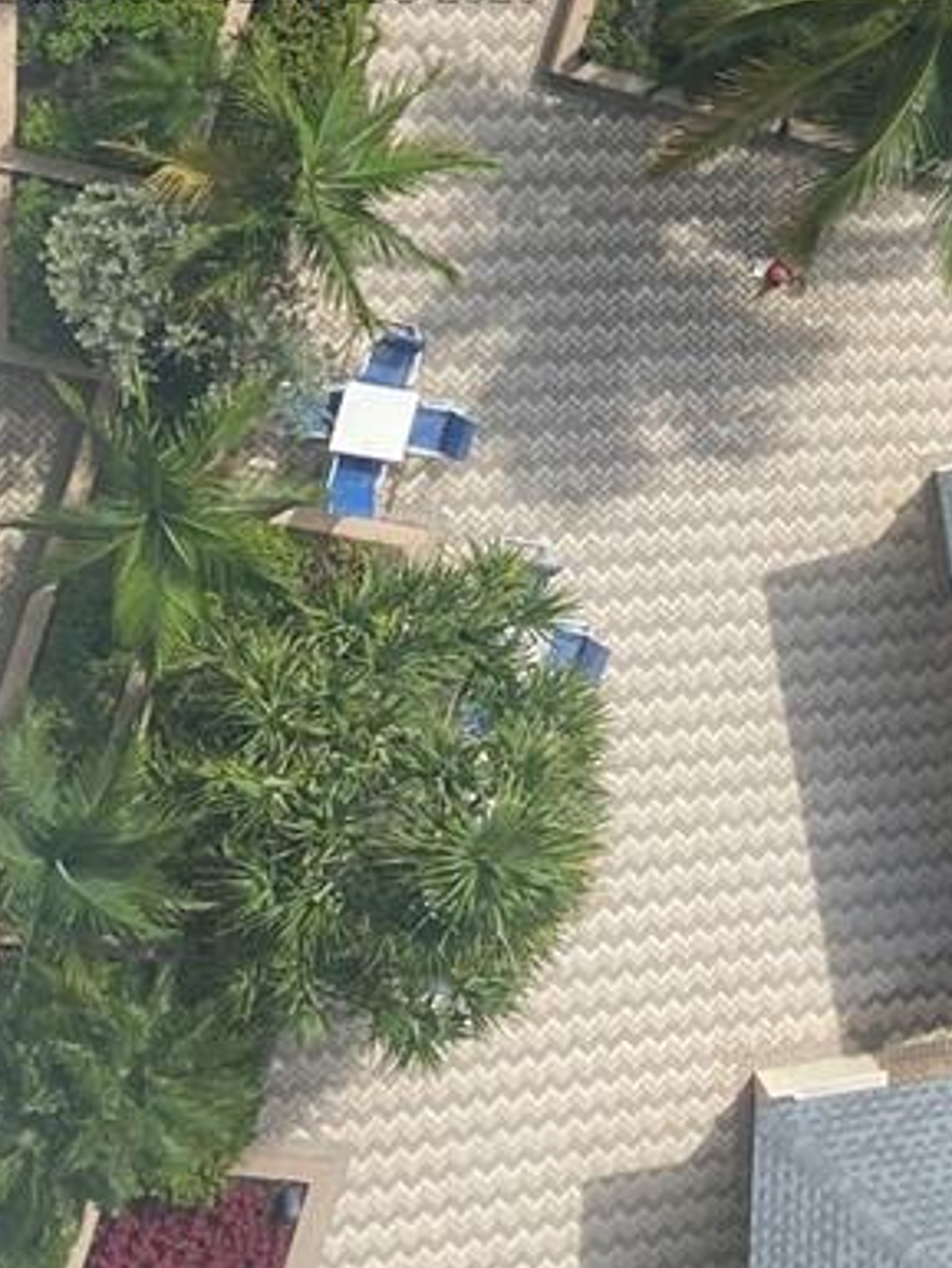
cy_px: -13
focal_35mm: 81
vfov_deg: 23.1
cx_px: 1407
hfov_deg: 16.6
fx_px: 2969
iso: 32
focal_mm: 4.25
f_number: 1.8
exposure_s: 1/1779
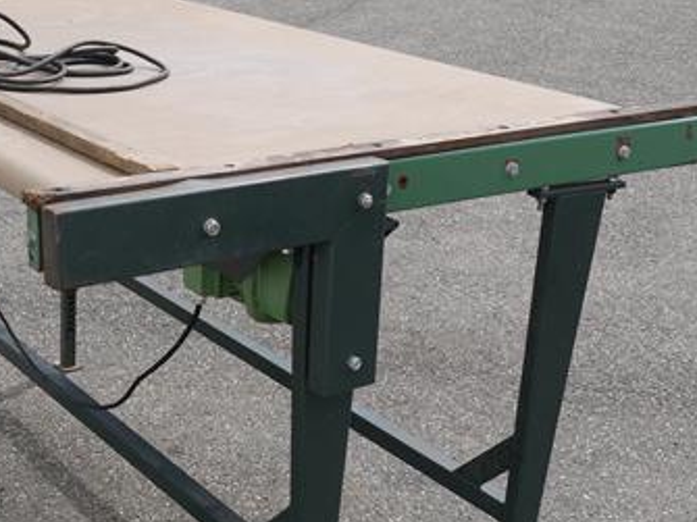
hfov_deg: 29.6
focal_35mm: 65
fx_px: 1308
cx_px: 239
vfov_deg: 22.3
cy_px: 397
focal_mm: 17
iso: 100
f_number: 7.1
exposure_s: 1/320
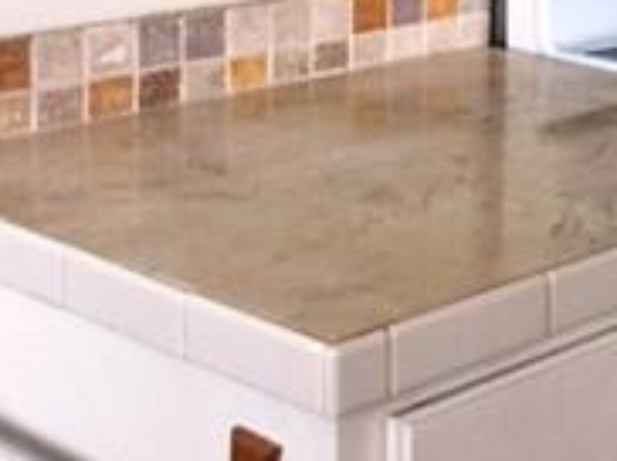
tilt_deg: -7.2
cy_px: -75
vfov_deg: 14.1
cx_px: 861
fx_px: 1816
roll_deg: -2.1
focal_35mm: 102
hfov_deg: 17.7
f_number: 2.2
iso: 64
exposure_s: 1/30
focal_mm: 4.15
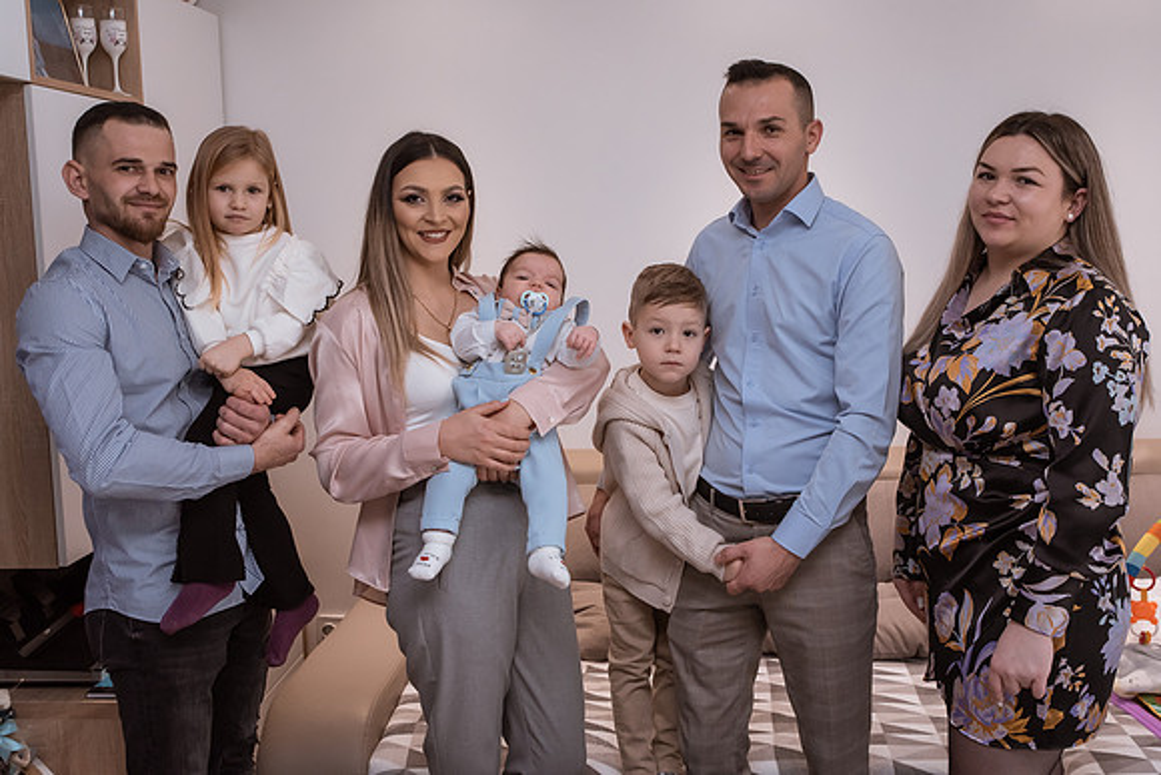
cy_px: 343
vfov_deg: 34.2
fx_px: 1257
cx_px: 590
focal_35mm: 39
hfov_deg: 49.6
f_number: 4
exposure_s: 1/160
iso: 1000
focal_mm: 35
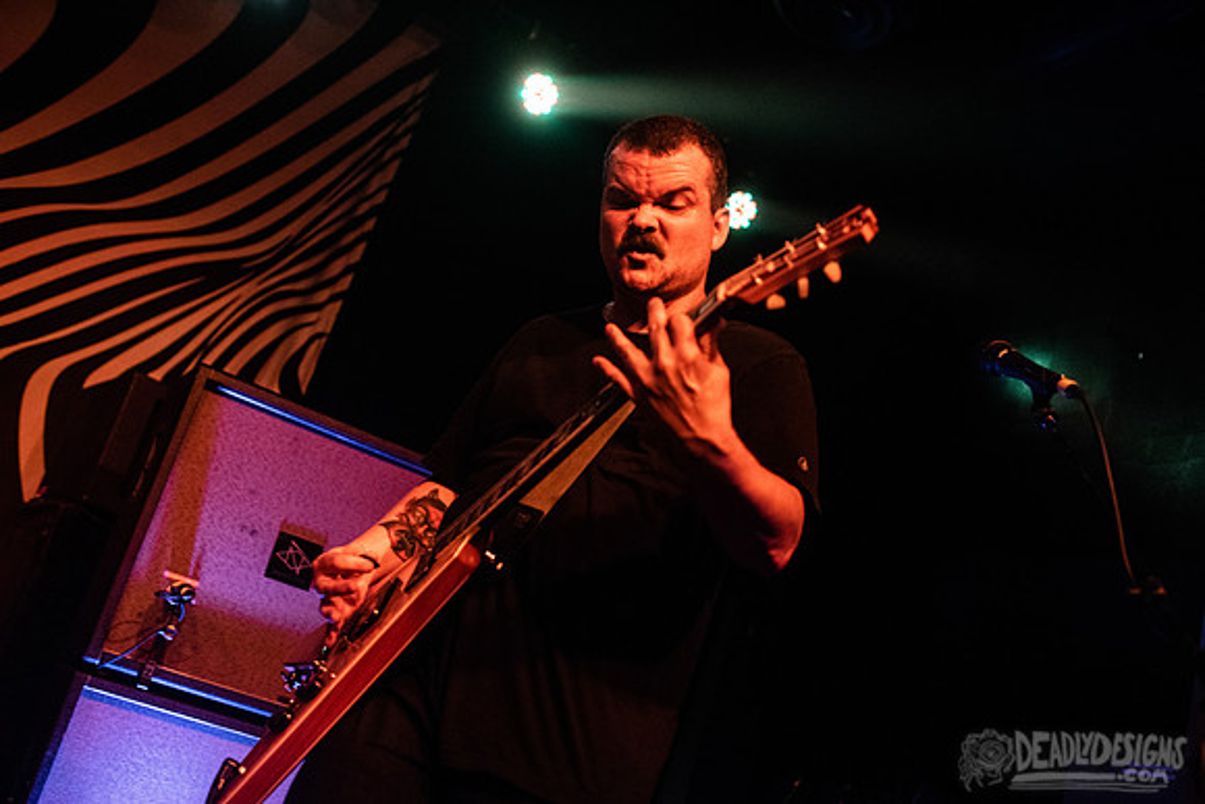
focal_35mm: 40
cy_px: 402
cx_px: 602
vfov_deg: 33.4
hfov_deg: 48.4
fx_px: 1339
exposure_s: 1/320
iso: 3200
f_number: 3.2
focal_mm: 40
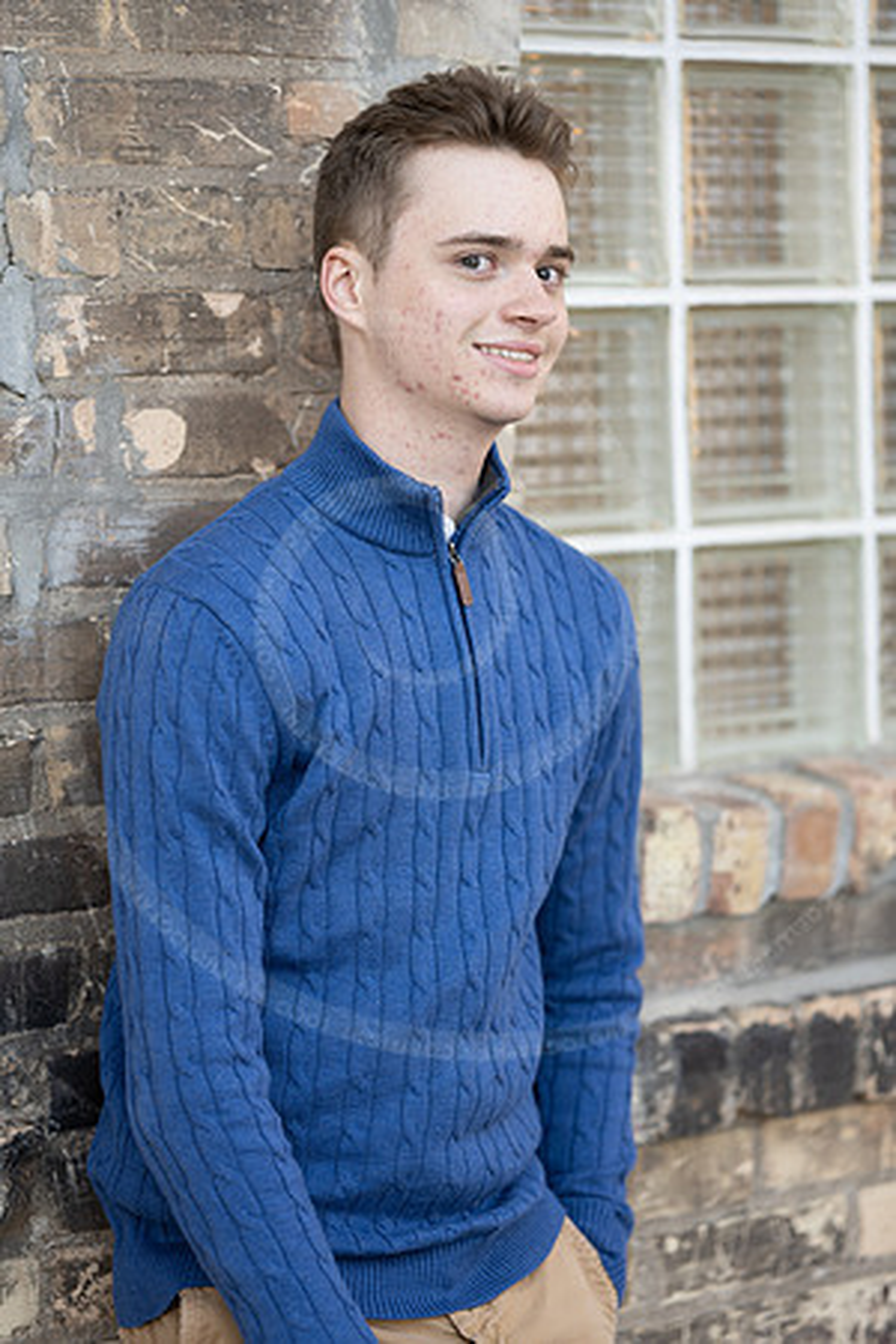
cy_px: 672
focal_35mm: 85
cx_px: 448
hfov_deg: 16.1
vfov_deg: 23.9
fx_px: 3173
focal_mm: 85
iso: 100
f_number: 1.8
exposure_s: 1/160
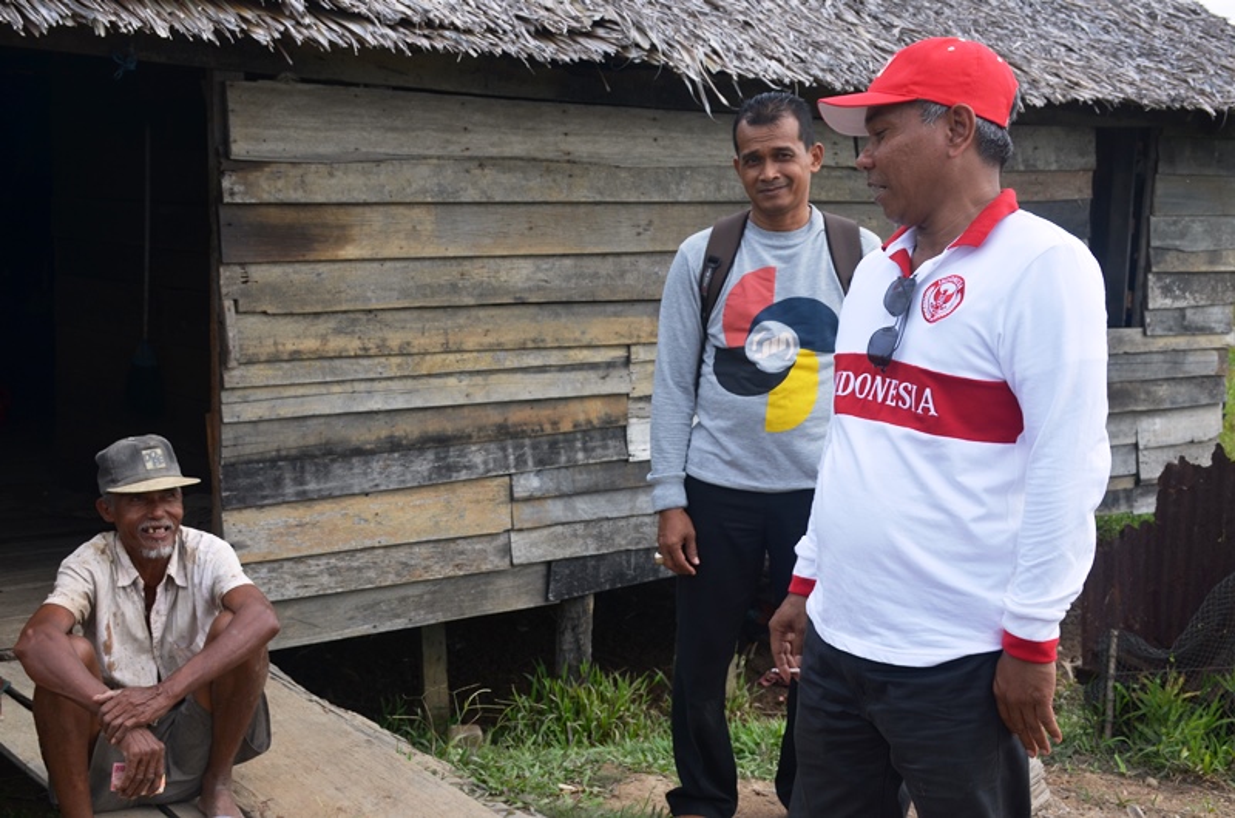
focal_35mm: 48
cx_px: 618
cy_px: 409
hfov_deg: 41.2
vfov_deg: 28.0
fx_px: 1643
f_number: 8
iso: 200
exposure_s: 1/250
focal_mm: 32
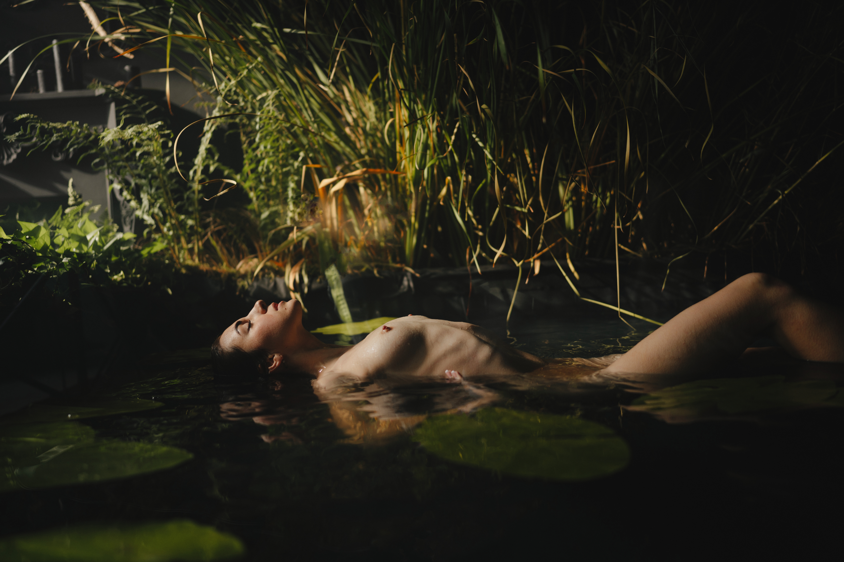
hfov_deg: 54.4
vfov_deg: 37.9
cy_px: 281
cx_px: 422
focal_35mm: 35
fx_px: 820
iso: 125
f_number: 1.4
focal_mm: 35
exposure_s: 1/160
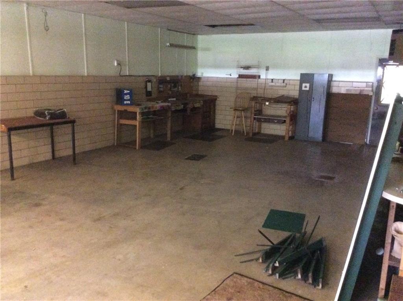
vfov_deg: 44.0
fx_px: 372
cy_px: 150
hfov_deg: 56.9
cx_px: 202
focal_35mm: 32
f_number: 2.4
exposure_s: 1/15
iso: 640
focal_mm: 3.3
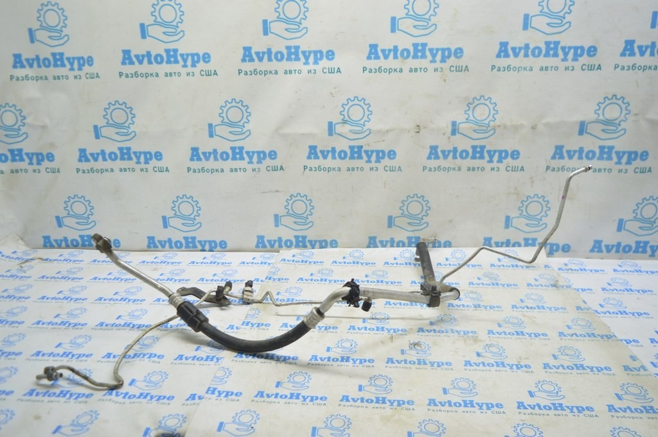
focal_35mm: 27
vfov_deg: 47.9
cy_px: 218
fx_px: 493
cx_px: 329
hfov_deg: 67.4
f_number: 3.5
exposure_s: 1/40
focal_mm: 18
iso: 400
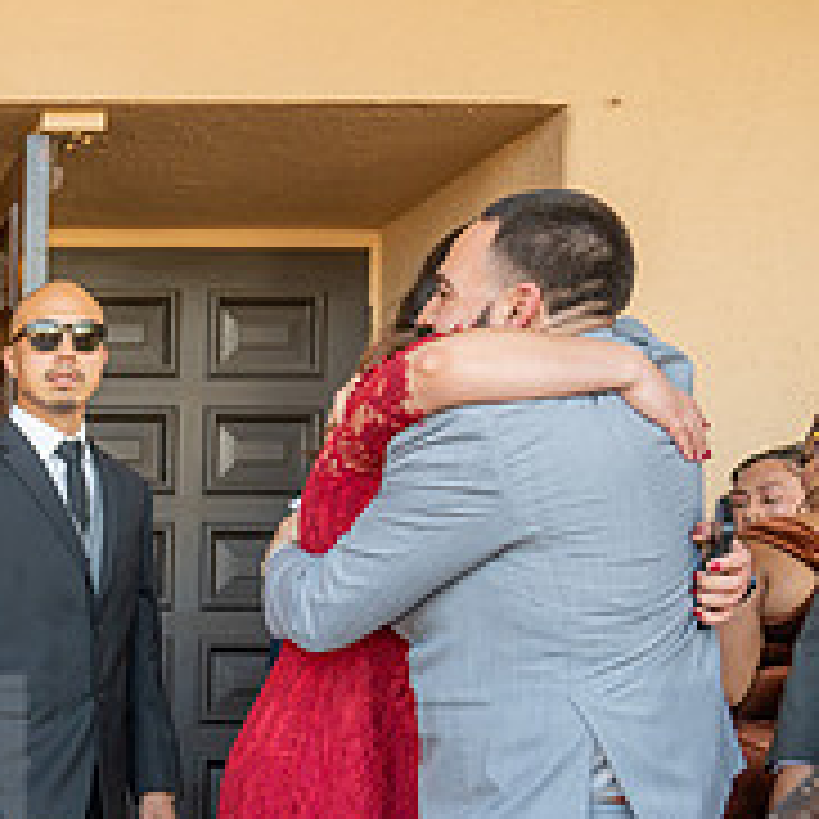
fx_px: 1740
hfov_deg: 22.5
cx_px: -356
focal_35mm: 65
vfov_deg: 25.4
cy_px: 781
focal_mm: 24
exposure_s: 1/200
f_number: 4
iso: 250
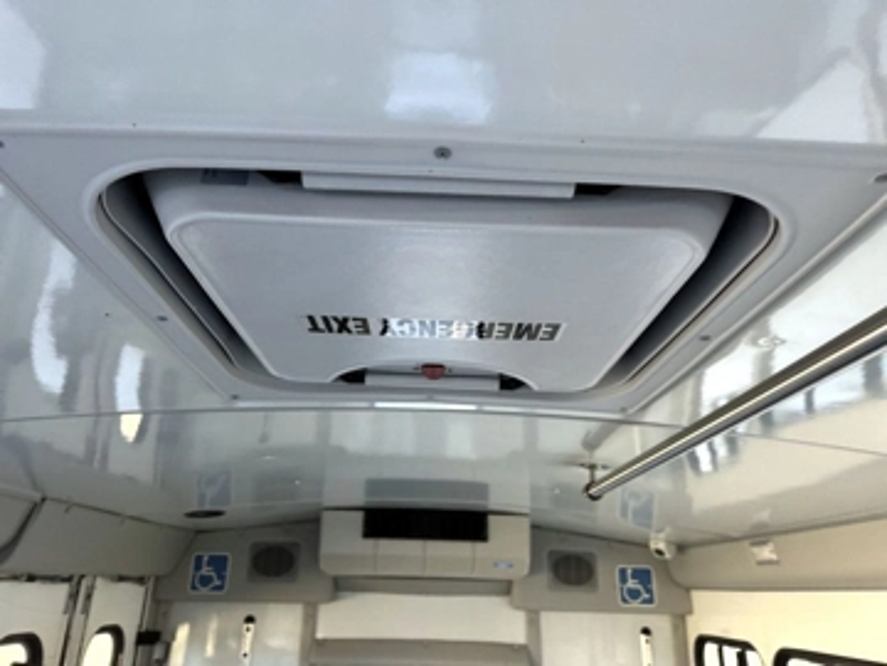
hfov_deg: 71.6
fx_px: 615
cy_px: 333
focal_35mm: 24
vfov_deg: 56.8
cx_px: 444
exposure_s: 1/60
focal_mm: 6.76
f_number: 1.78
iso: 320
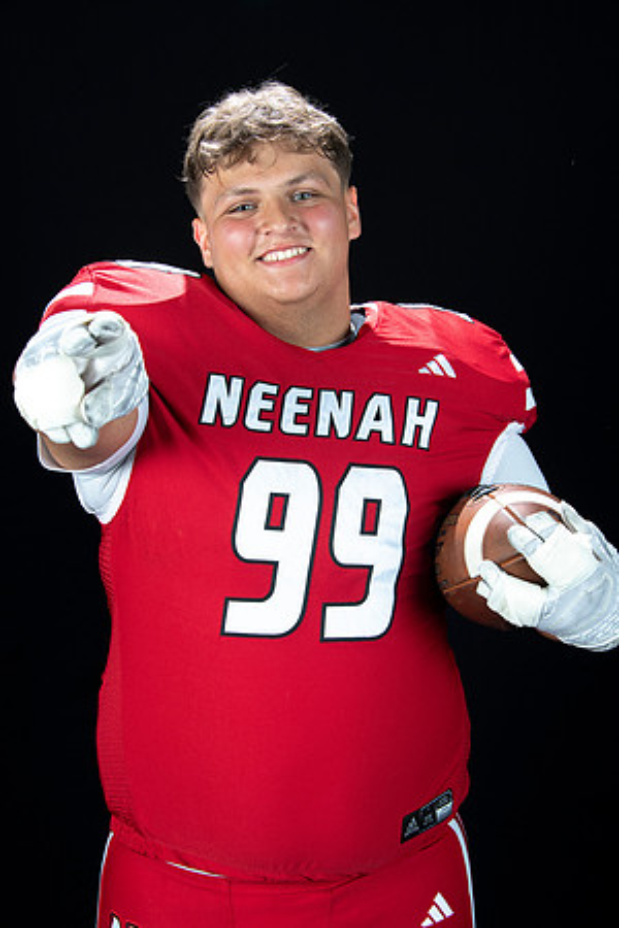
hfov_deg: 21.9
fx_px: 1599
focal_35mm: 62
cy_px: 464
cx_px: 310
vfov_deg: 32.4
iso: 320
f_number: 9
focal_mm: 62
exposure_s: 1/160
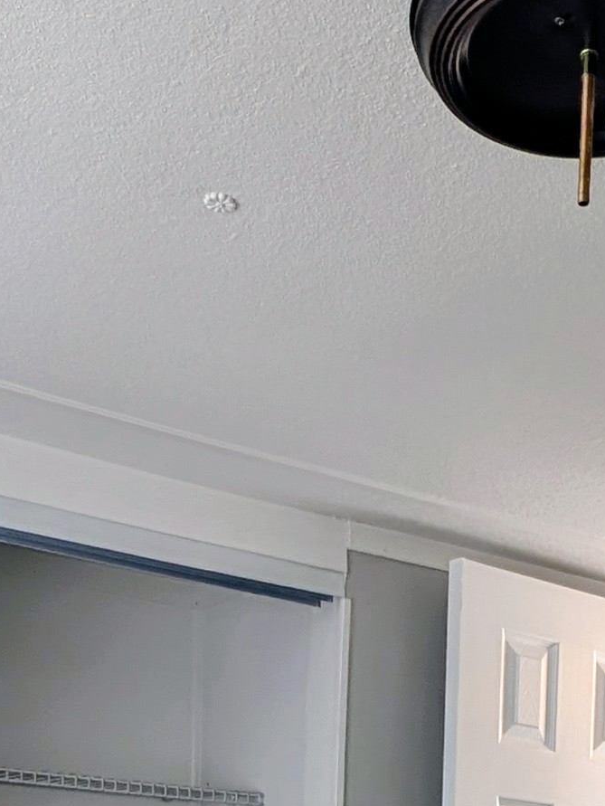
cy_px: 1040
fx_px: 1281
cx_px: 465
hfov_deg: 26.2
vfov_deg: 28.7
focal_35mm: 55
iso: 39
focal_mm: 2.23
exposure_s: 1/36.4
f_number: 1.95
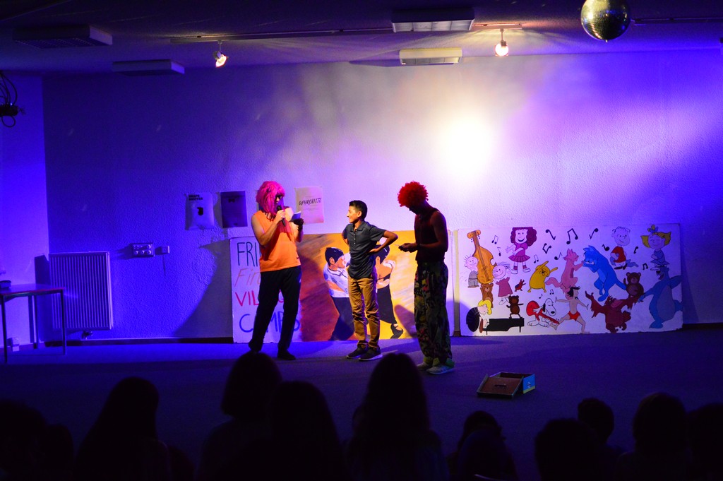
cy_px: 240
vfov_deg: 25.7
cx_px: 362
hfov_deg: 37.9
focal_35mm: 52
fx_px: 1054
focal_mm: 35
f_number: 1.8
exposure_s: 1/250
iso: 3200
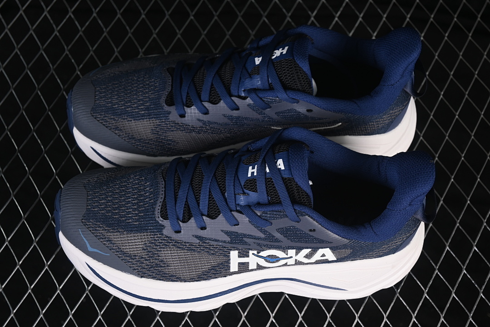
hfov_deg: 27.0
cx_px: 245
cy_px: 164
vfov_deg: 18.2
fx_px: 1021
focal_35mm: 75
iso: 160
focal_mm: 50
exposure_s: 1/60
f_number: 6.3
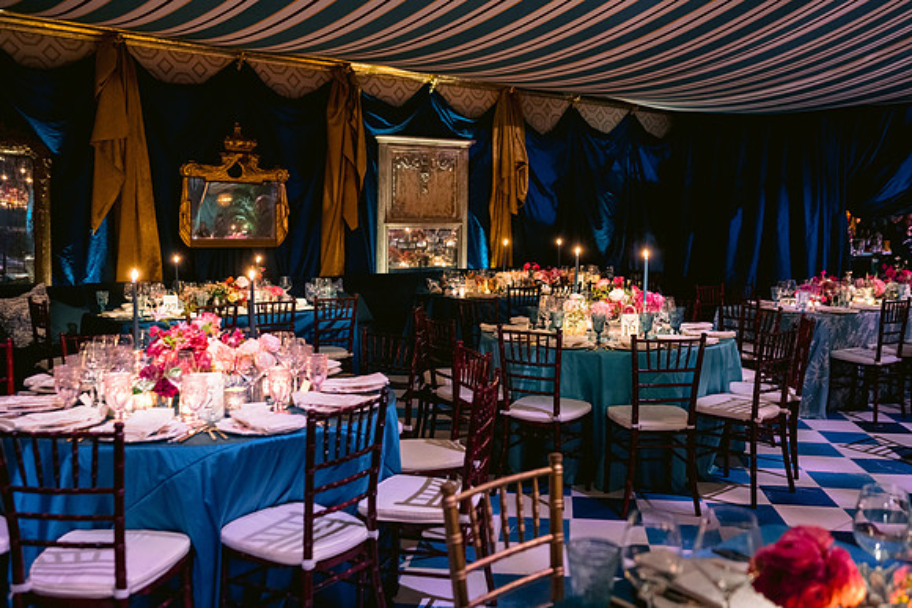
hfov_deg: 54.4
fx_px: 887
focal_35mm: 35
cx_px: 456
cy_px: 304
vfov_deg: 37.9
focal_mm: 35
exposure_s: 1/40
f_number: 2.8
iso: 1600
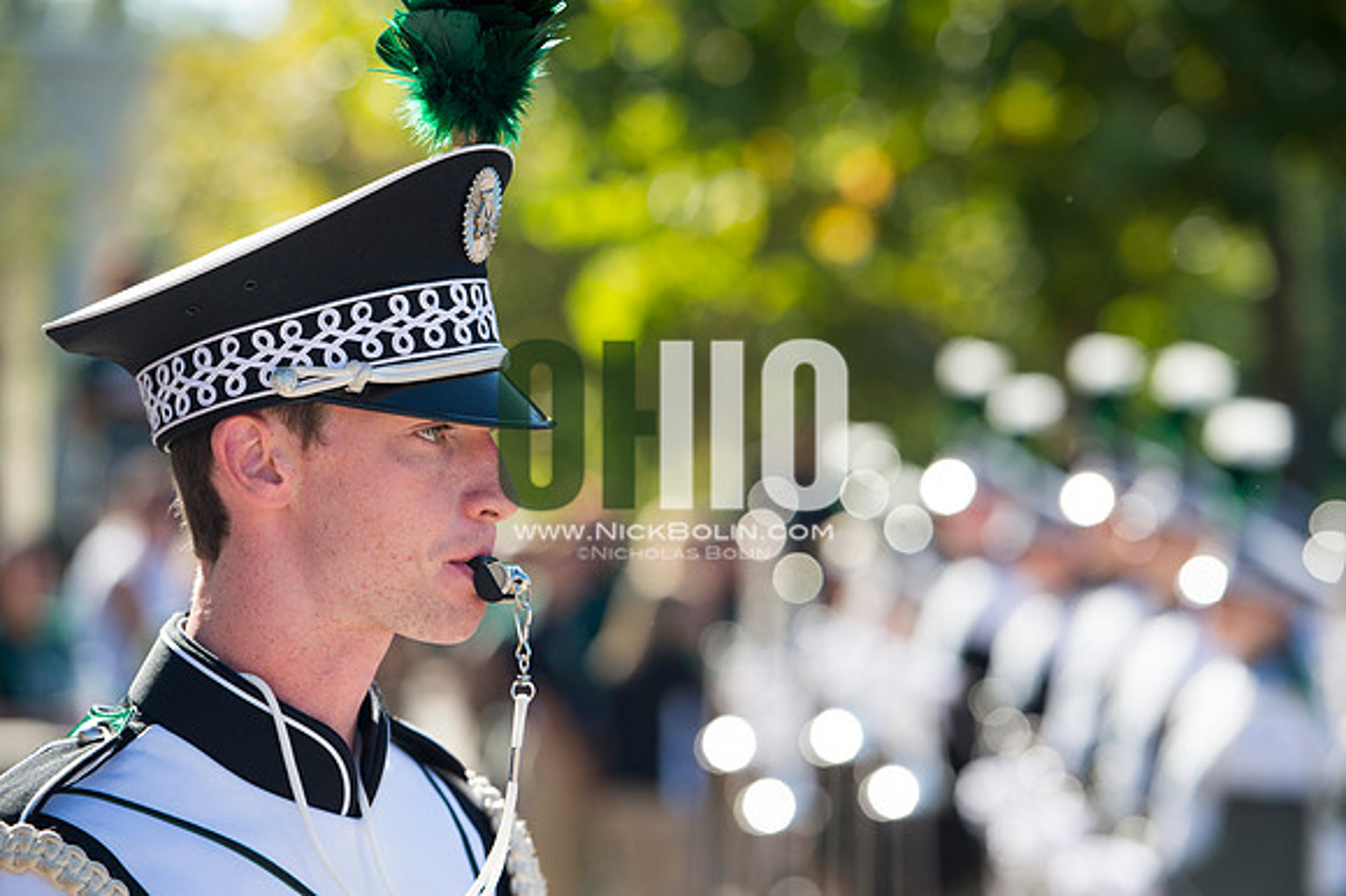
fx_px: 5792
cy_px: 448
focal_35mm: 155
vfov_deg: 8.8
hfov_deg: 13.3
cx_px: 673
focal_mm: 155
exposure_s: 1/1000
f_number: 4.5
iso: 200
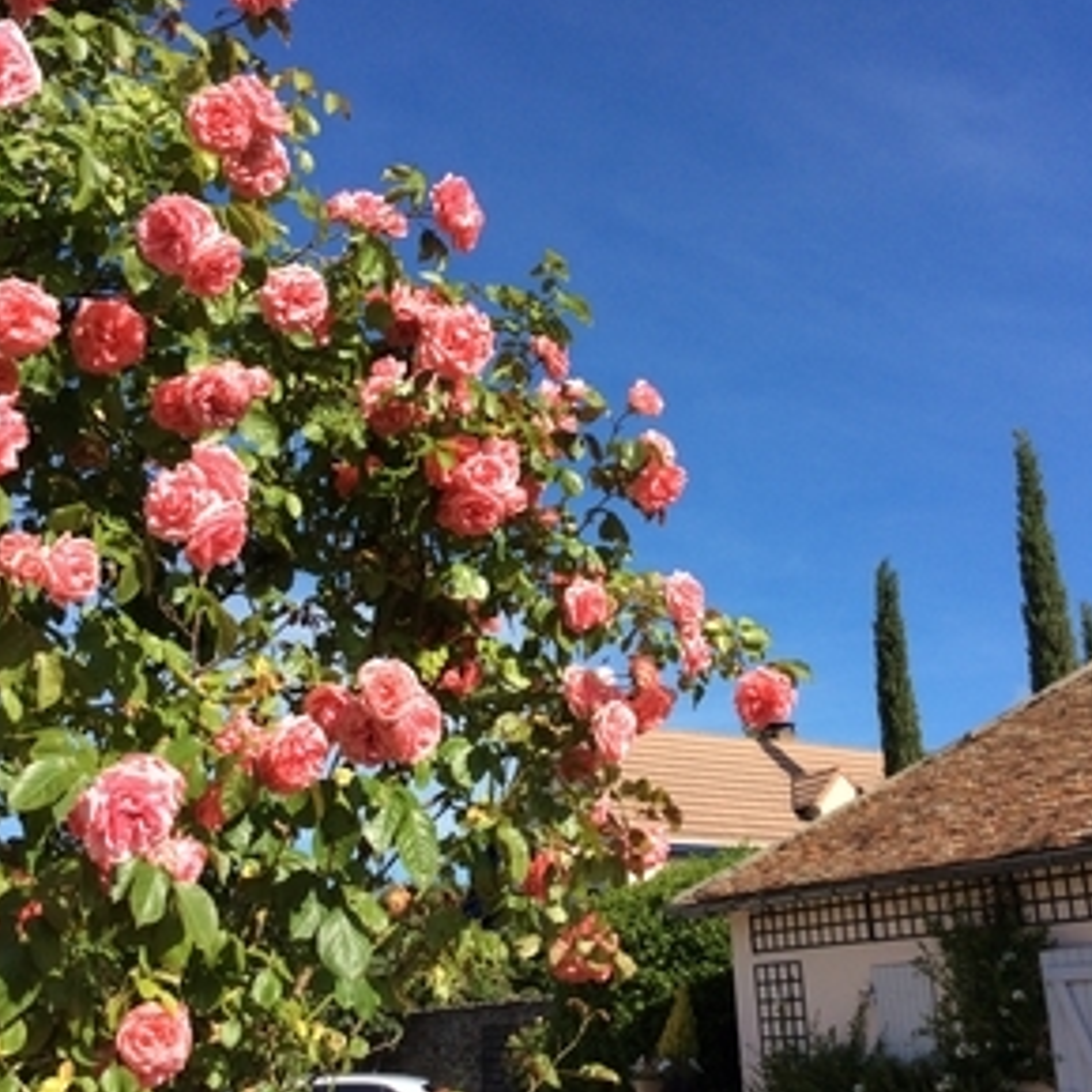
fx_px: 1392
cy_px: 533
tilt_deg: +19.8
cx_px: 546
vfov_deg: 42.8
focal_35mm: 39
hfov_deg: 42.8
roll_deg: +2.8
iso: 32
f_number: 2.4
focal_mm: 3.3
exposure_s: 1/1217
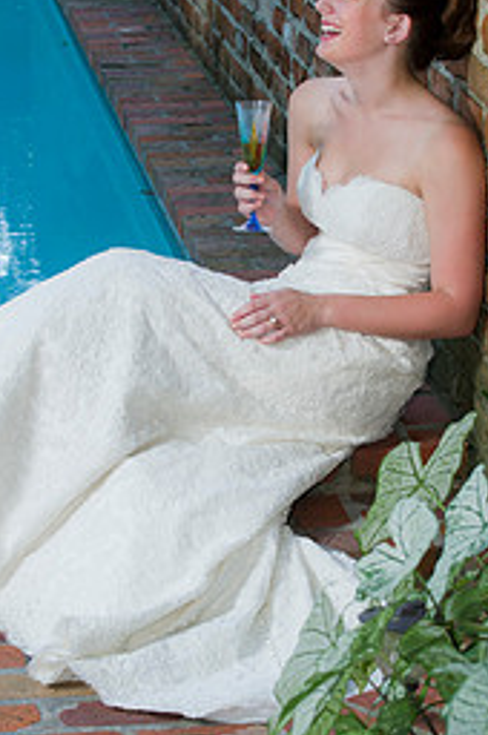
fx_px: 2936
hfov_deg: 9.5
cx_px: 286
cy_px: 422
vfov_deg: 14.3
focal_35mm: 144
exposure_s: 1/60
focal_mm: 82
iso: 400
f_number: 5
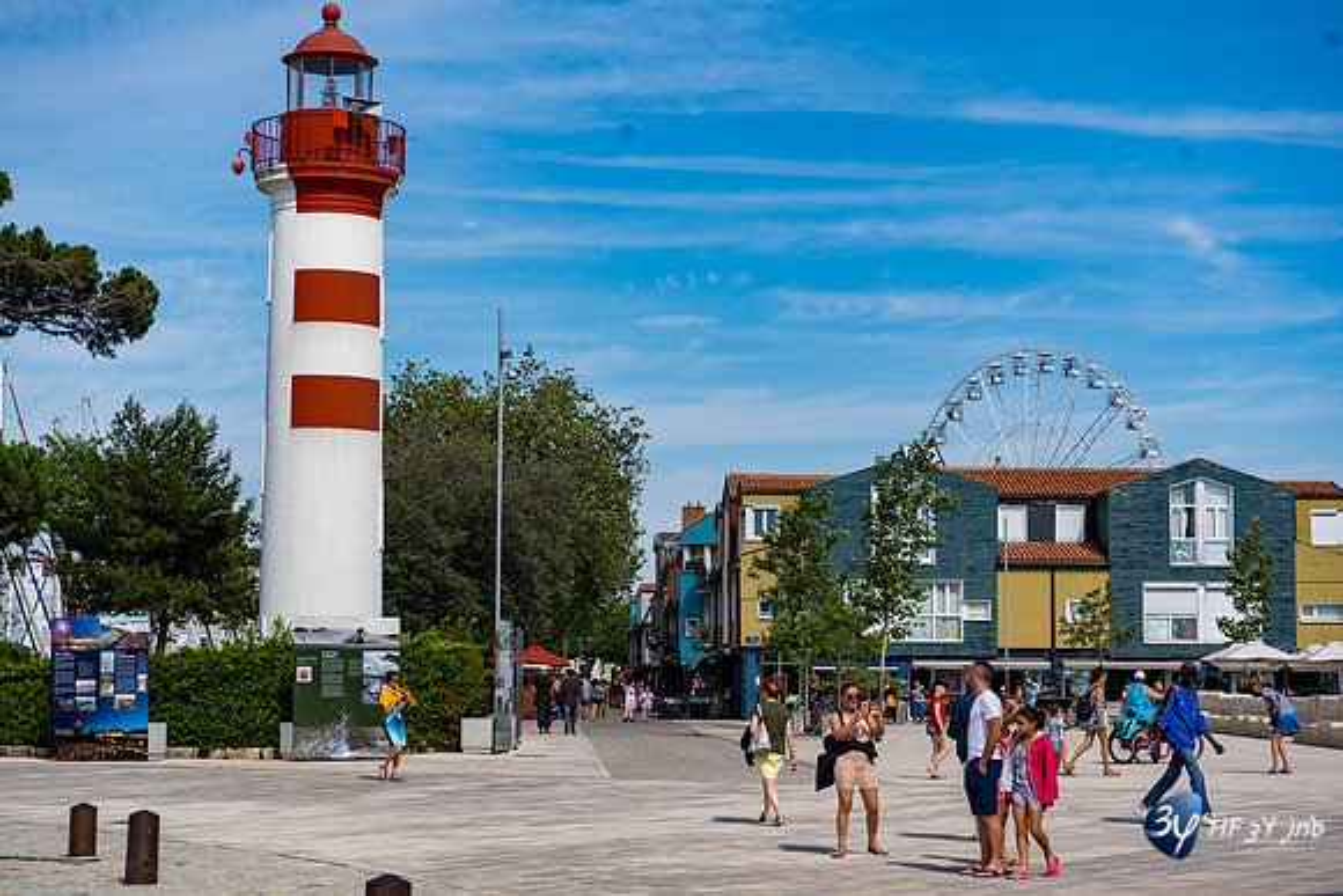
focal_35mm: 70
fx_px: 2612
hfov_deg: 28.8
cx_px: 672
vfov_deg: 19.5
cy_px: 448
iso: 64
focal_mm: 70
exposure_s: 1/640
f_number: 6.3
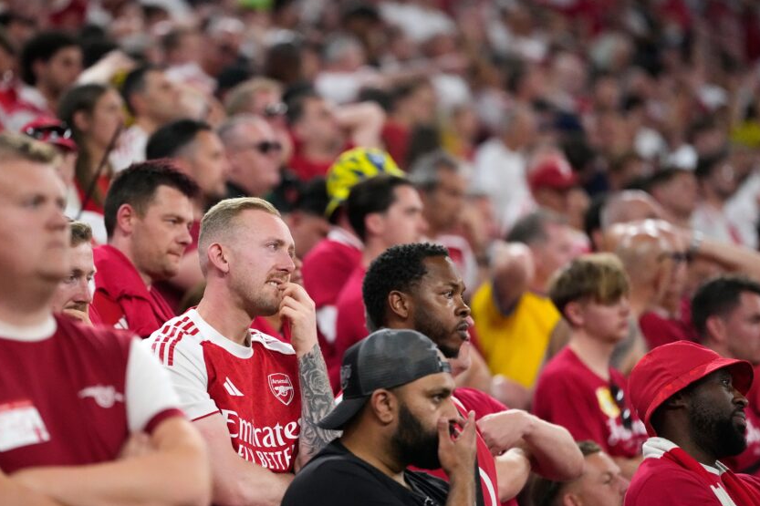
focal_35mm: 246
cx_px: 325
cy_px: 268
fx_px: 5192
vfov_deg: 5.6
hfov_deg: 8.4
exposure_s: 1/4000
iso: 8000
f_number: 2.8
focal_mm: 200
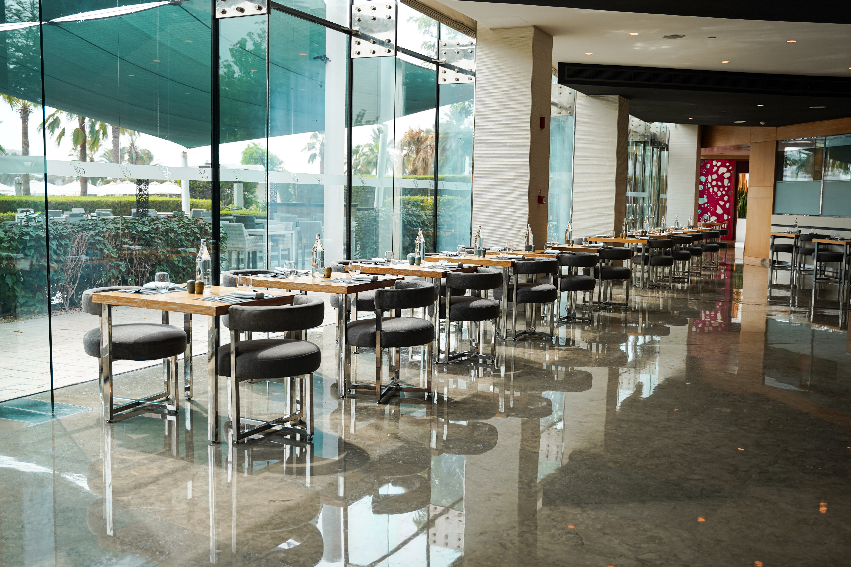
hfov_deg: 58.0
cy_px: 284
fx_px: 768
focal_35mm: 32
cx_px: 426
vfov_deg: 40.5
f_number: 2.8
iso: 125
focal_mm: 32.5
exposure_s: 1/160
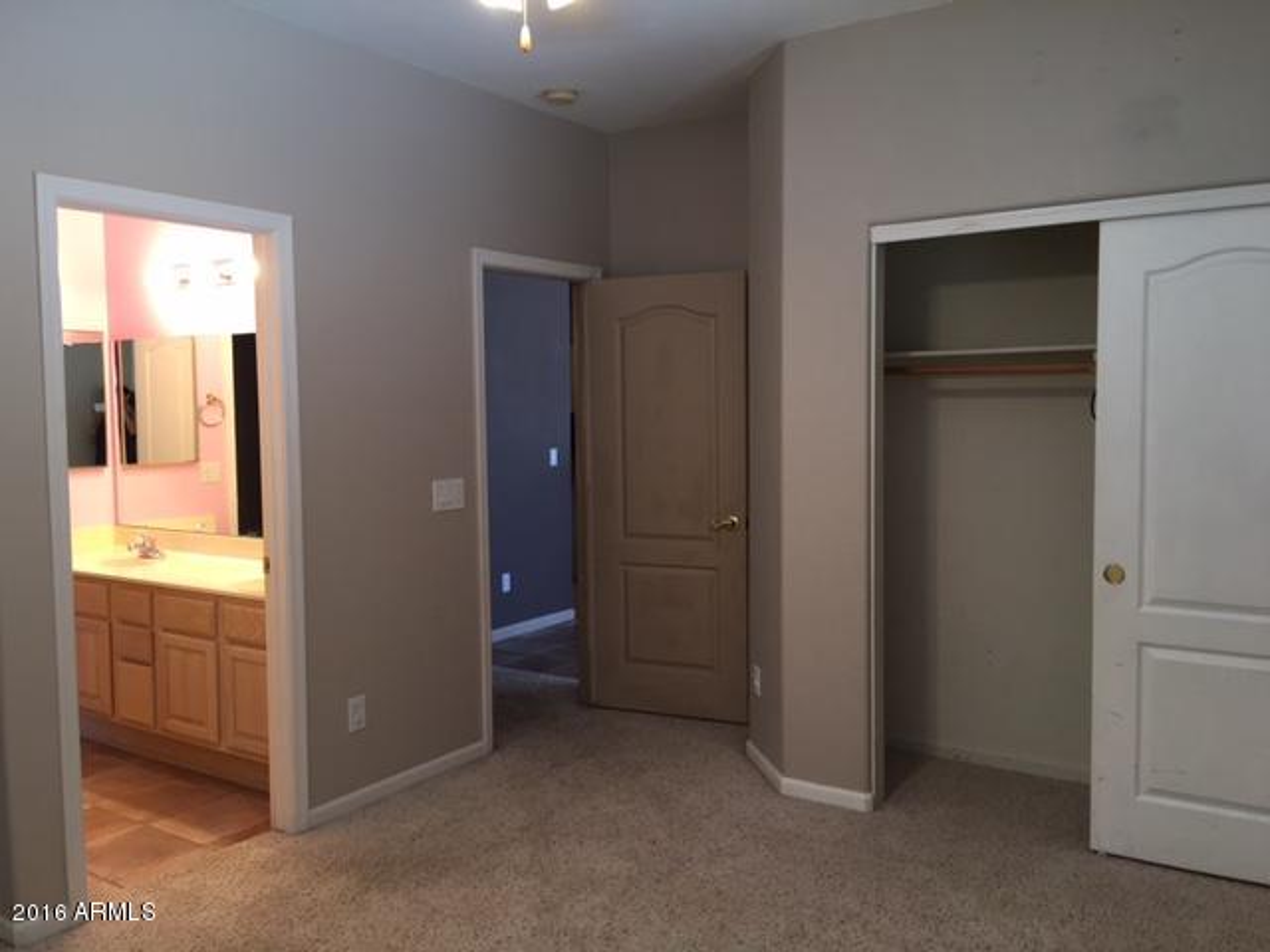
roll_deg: +0.7
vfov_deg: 48.2
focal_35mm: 29
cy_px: 476
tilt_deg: -2.2
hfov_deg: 61.7
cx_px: 635
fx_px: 1064
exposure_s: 1/30
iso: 50
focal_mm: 4.15
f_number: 2.2
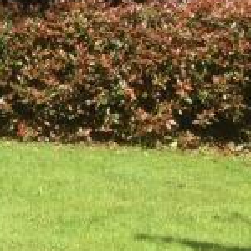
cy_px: 73
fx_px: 927
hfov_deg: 14.8
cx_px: -63
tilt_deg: -4.5
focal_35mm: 113
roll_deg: -1.7
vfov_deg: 15.4
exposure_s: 1/583
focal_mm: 4.12
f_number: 2.4
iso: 50
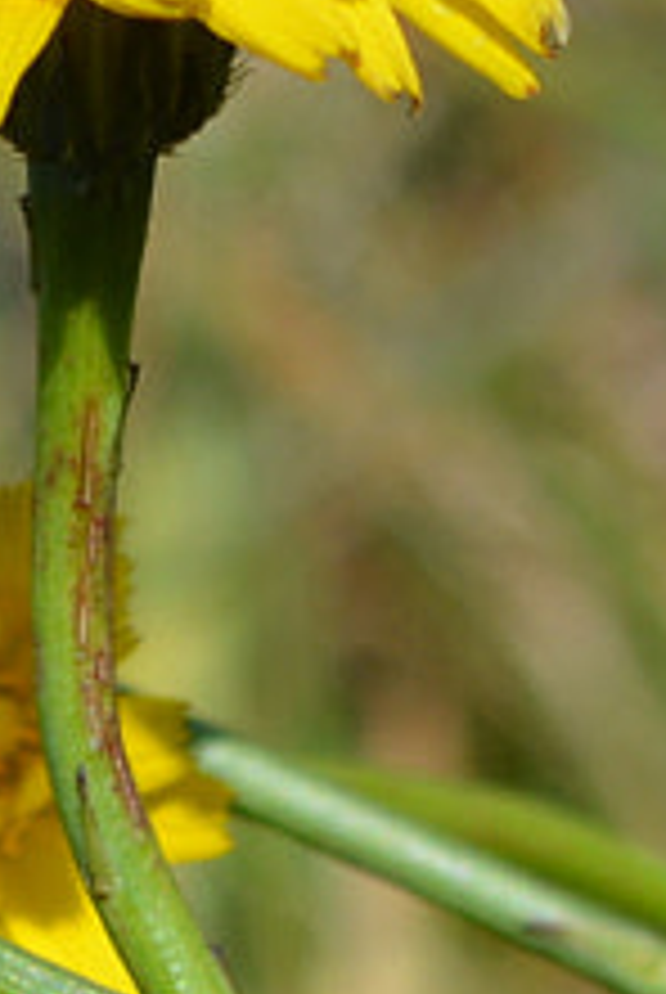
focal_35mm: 520
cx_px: 428
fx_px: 14384
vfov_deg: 3.9
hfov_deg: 2.7
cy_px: -558
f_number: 8
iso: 110
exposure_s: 1/250
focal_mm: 48
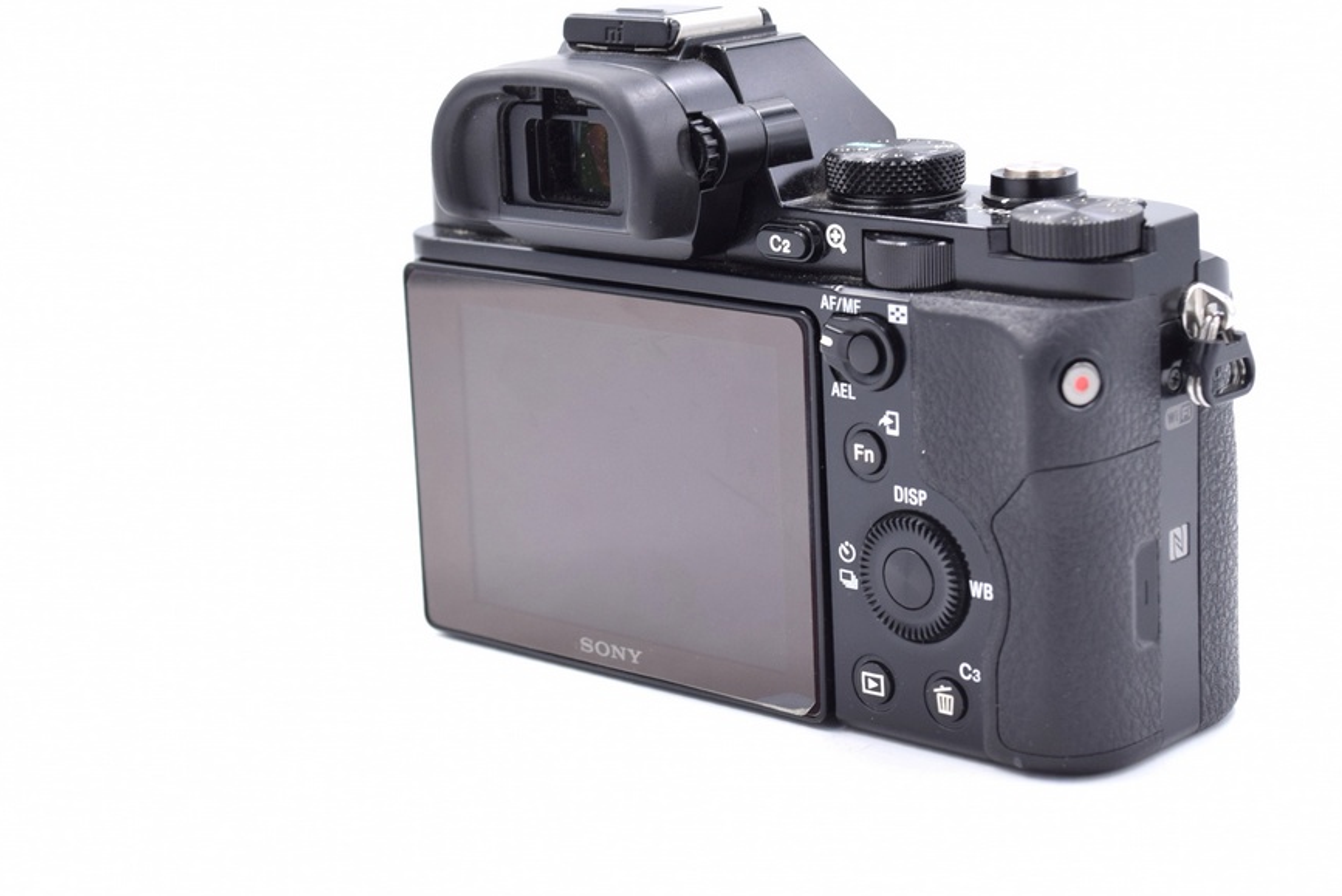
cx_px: 751
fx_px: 2834
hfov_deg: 26.6
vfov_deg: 18.0
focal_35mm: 76
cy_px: 402
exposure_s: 1/125
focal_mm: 44
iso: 400
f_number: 7.1
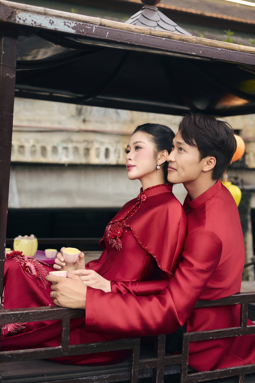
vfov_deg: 36.2
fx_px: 584
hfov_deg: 24.6
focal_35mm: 55
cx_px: 128
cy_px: 192
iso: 500
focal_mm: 55
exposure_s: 1/200
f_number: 2.8
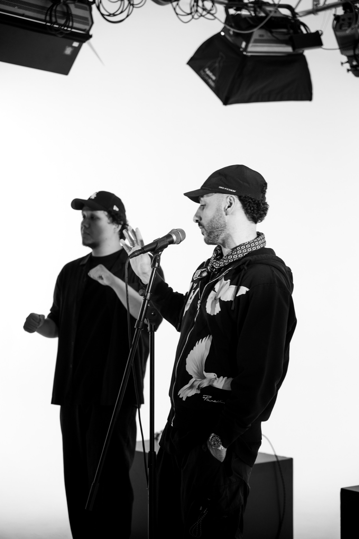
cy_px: 270
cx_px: 180
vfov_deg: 28.8
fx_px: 1047
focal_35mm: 70
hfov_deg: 19.5
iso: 160
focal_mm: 70
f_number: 2.8
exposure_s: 1/160
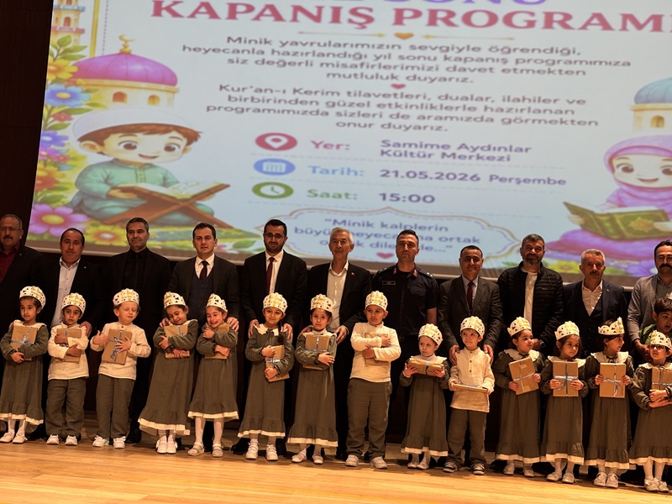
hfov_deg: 36.8
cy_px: 252
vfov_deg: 28.0
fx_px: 1009
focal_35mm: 52
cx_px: 336
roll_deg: -3.9
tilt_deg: +3.1
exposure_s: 1/50
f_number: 1.6
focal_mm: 5.96
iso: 80
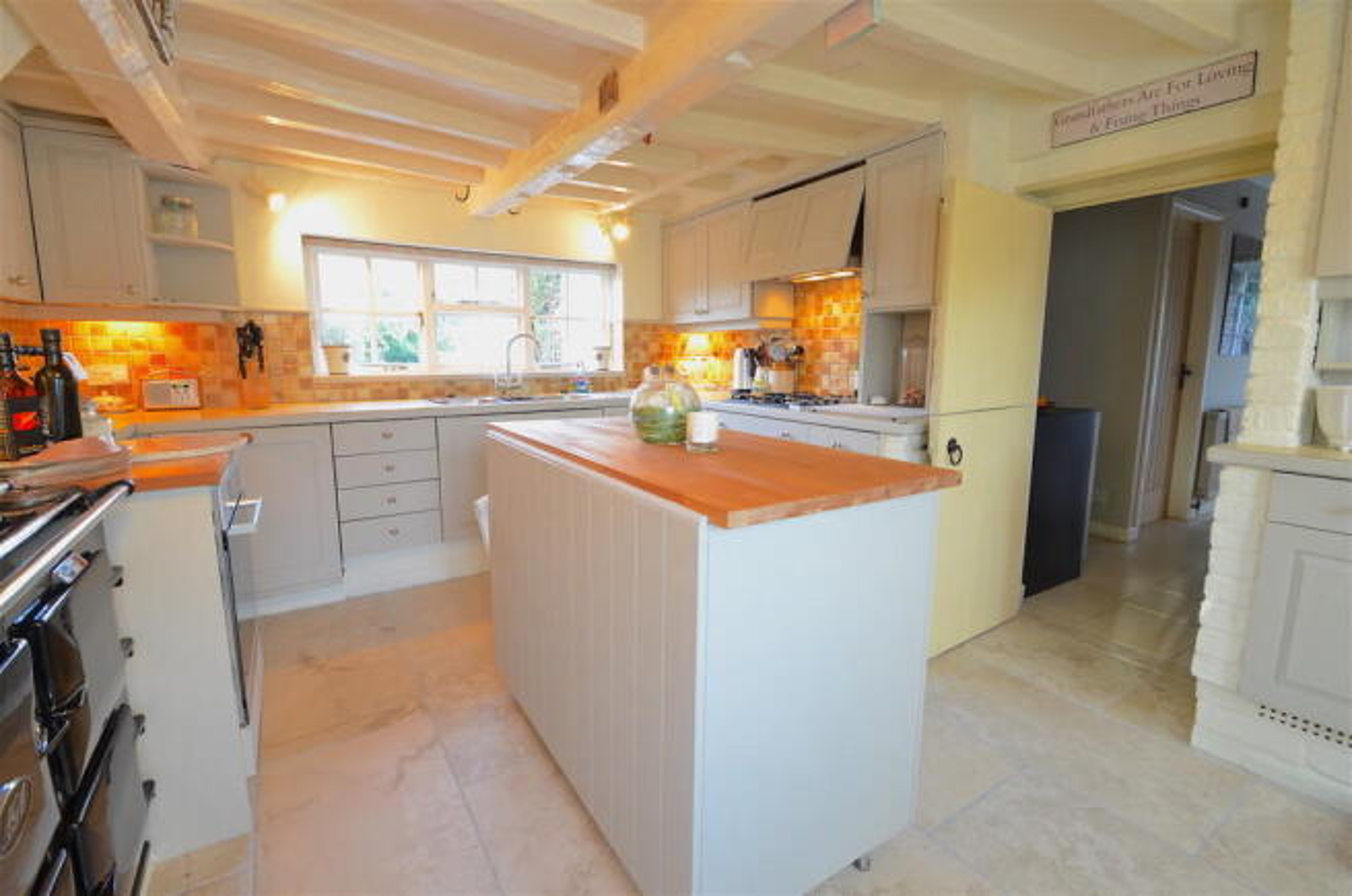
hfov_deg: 100.5
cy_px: 448
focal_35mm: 15
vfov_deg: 77.1
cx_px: 676
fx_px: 562
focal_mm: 10
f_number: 8
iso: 200
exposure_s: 1/1.6
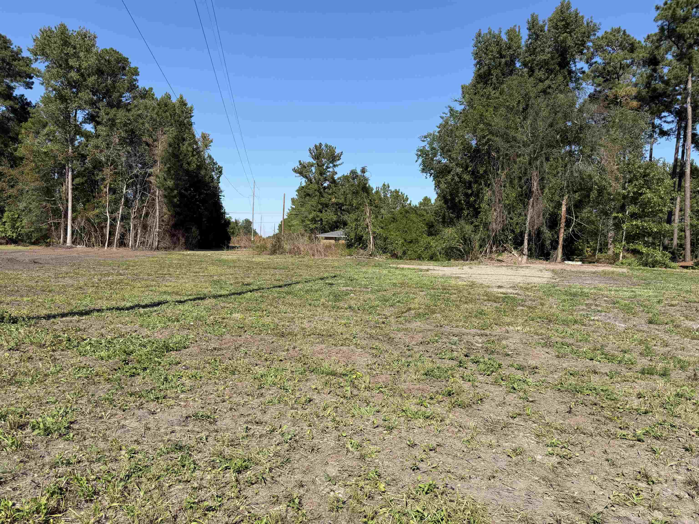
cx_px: 350
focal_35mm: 24
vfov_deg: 56.8
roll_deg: -1.5
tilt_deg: -1.3
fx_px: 485
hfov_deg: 71.6
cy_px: 262
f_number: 1.78
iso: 80
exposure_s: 1/3425
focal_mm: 6.76
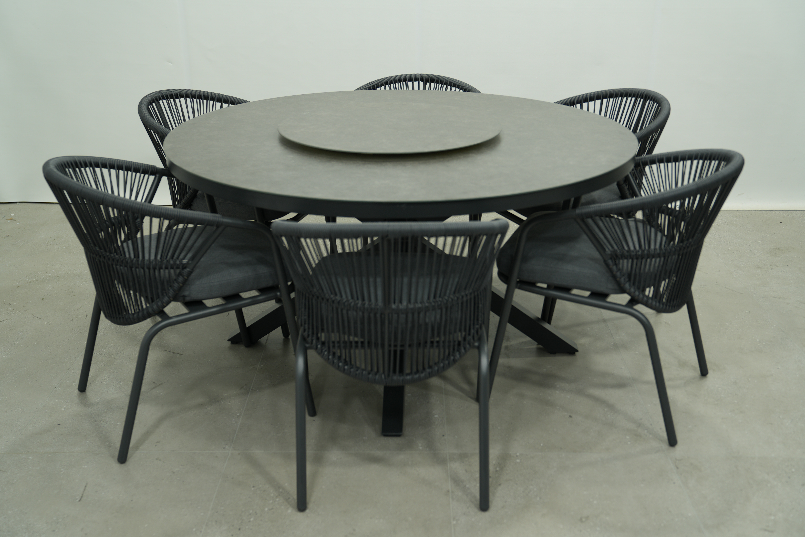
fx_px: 939
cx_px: 402
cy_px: 268
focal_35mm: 42
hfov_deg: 46.4
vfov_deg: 31.9
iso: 100
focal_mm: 42
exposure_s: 1/40
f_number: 3.2
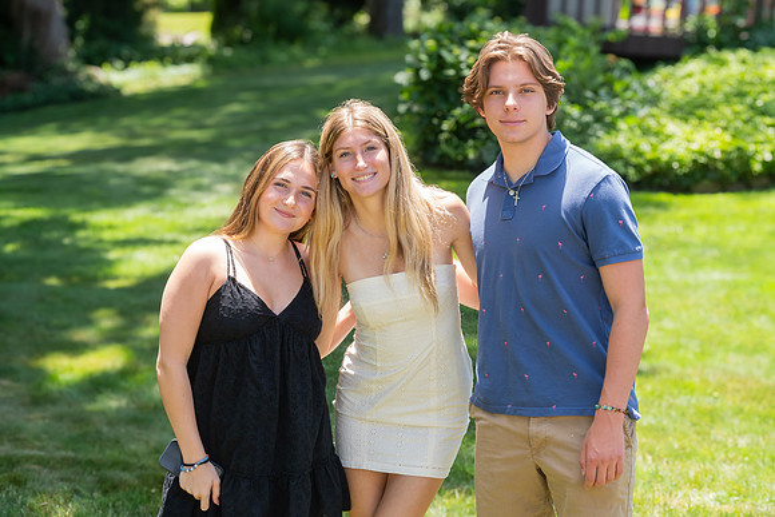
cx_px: 388
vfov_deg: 18.9
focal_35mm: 72
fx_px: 1550
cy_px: 258
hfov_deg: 28.1
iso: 640
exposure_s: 1/200
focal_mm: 48
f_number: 8
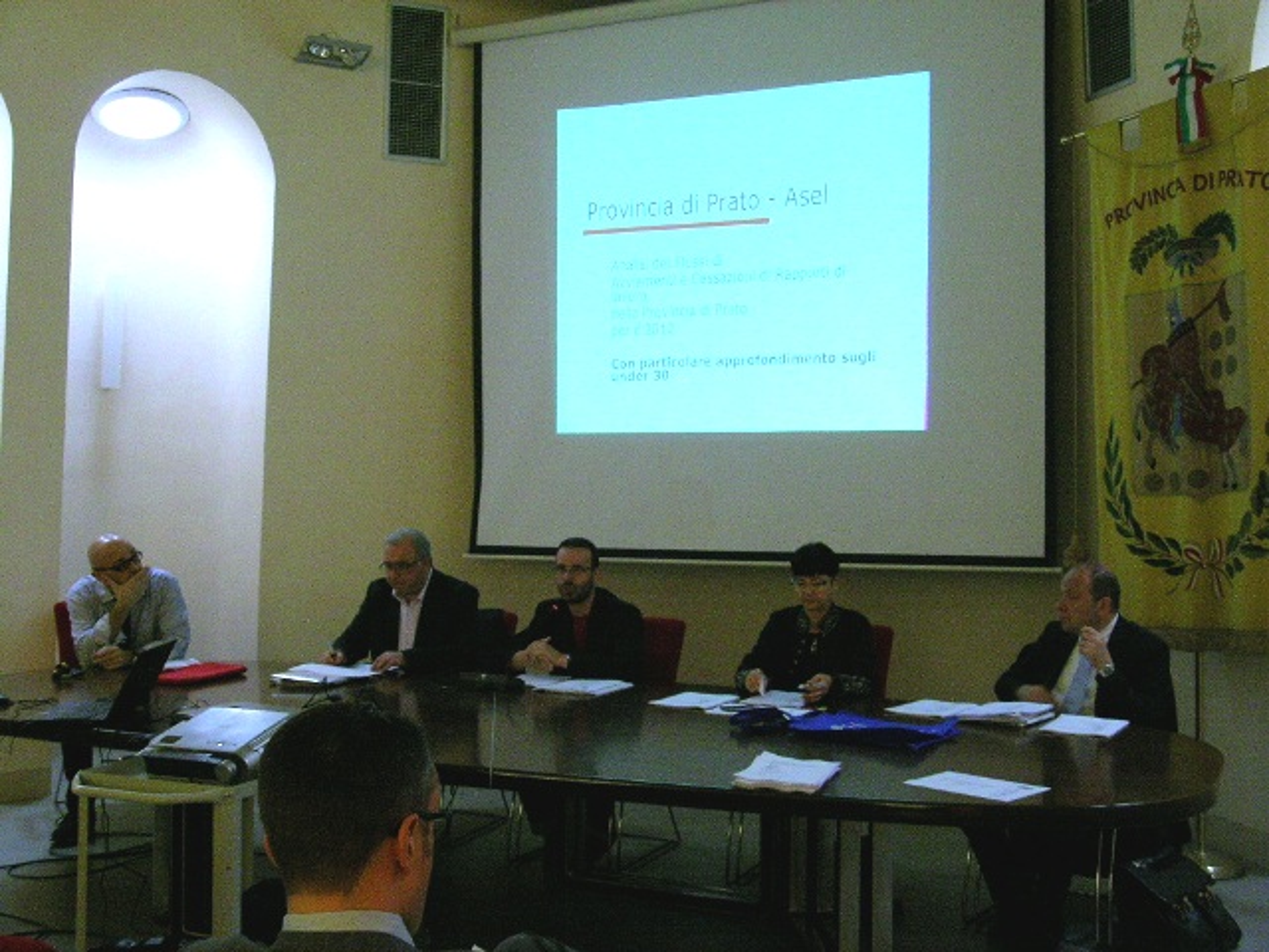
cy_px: 476
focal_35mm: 42
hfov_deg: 44.8
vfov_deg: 34.3
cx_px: 634
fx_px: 1540
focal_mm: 8.7
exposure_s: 1/30
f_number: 3.6
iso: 400
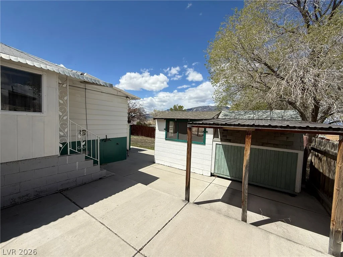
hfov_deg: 102.1
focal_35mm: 14
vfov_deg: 85.7
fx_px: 139
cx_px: 172
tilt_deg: -2.7
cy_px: 128
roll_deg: -2.6
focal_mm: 2.22
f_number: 2.2
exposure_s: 1/4425
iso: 50
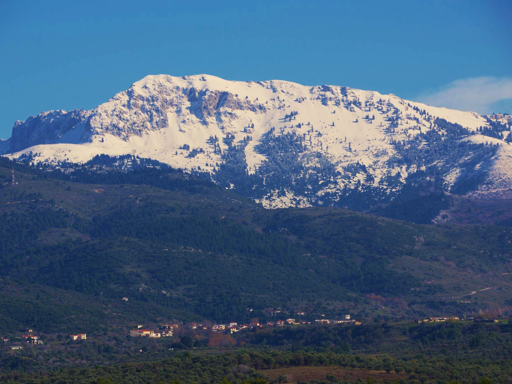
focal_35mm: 193
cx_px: 240
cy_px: 192
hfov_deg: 10.2
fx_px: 2855
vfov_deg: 7.7
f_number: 8
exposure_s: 1/800
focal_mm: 118
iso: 100
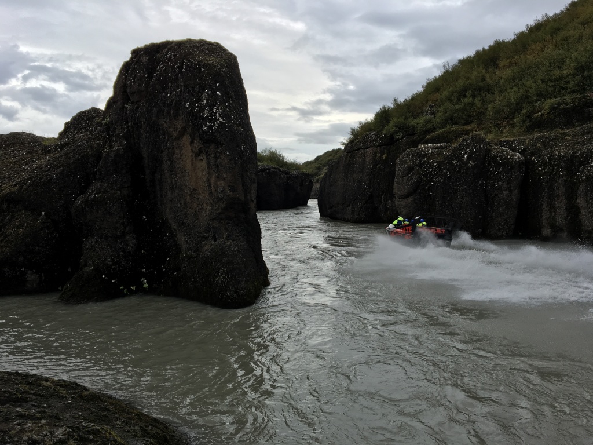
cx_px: 296
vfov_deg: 48.2
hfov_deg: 61.7
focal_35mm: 29
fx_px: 497
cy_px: 222
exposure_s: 1/999
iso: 25
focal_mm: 4.15
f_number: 2.2
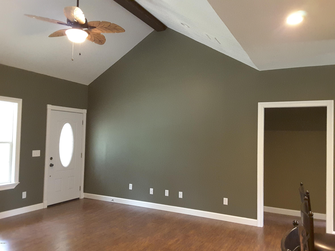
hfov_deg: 58.4
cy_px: 126
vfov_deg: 45.4
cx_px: 168
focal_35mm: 31
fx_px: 300
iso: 400
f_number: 1.9
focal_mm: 2.9
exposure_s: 1/15
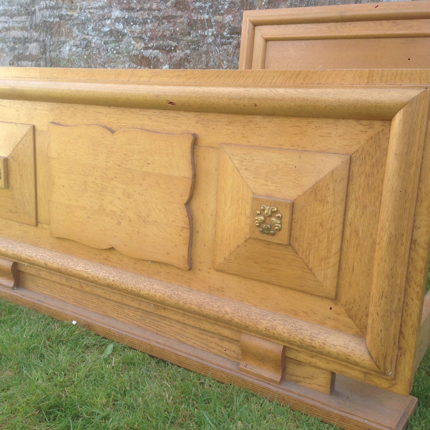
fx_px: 548
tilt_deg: -15.8
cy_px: 215
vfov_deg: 42.8
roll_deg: -1.2
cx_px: 205
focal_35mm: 39
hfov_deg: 42.8
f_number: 2.4
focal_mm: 4.12
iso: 50
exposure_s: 1/212
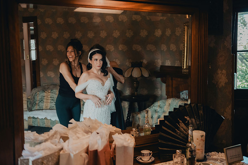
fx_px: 262
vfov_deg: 35.1
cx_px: 124
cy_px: 82
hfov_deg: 50.7
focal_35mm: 38
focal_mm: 38
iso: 2000
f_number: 2.8
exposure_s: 1/320
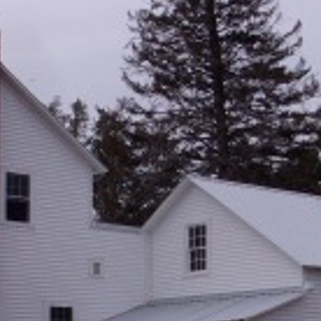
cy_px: 233
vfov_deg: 15.1
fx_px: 1207
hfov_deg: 15.1
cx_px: 228
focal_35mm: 115
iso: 80
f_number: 10.8
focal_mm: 5.1
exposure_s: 1/170
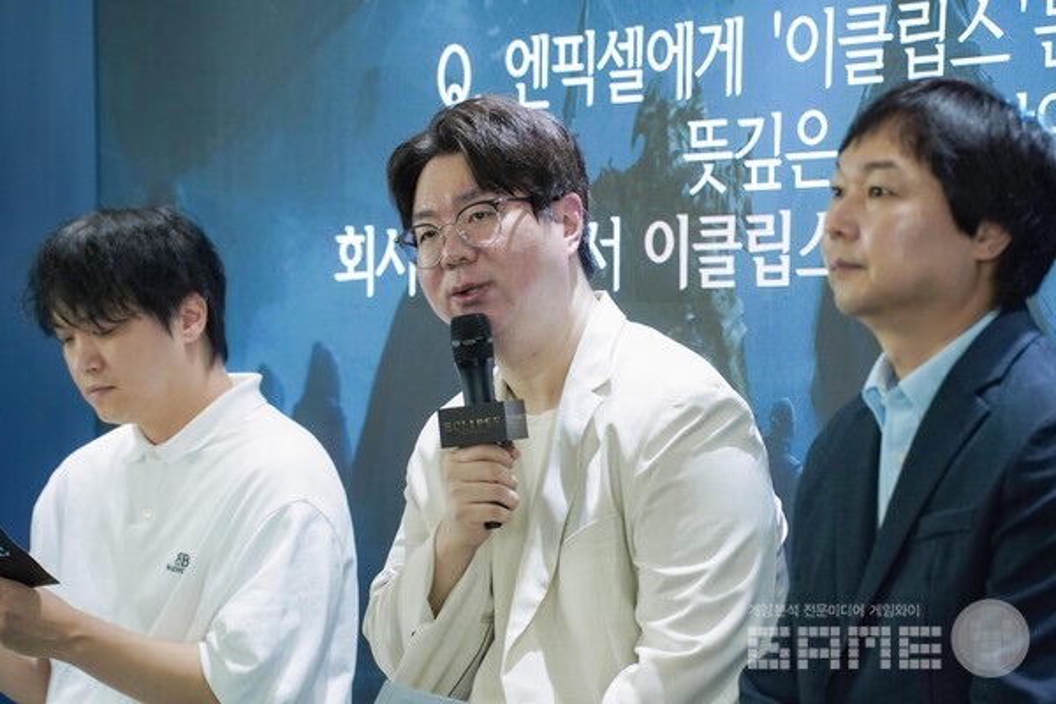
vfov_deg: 7.6
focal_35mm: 180
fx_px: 5280
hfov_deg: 11.4
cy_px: 352
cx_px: 528
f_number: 5.6
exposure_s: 1/80
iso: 2500
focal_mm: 180
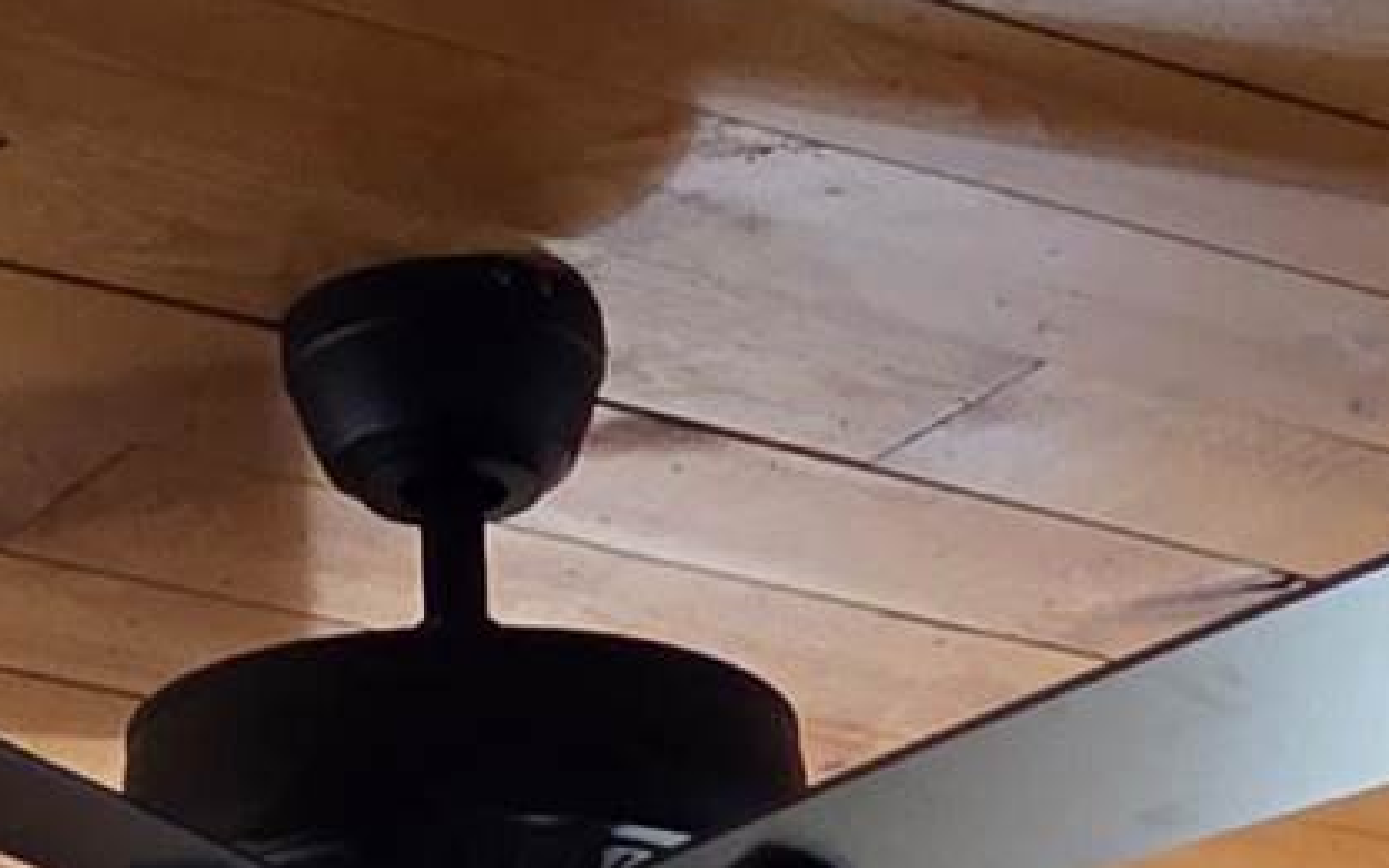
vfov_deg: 6.0
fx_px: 6814
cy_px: 3602
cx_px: 932
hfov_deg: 11.6
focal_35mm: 180
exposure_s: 1/120
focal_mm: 5.4
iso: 500
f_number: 1.8
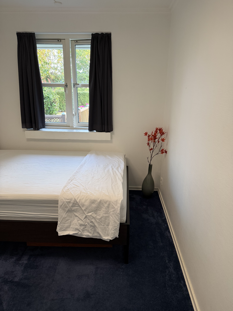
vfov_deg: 71.6
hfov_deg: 56.8
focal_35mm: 24
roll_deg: -1.0
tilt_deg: -16.3
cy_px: 156
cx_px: 116
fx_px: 215
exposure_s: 1/60
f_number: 1.78
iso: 250
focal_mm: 6.76
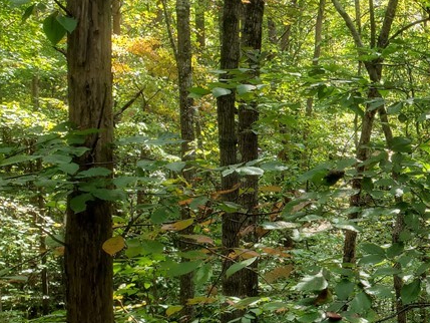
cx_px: 474
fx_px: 770
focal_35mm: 62
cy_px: 167
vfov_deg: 23.7
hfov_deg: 28.3
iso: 50
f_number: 2.4
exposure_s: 1/149
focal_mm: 4.3
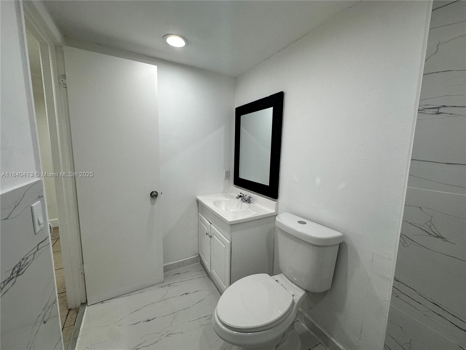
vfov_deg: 85.7
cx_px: 233
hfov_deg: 102.1
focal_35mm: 14
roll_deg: -1.6
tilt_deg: -7.8
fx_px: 188
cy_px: 175
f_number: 2.2
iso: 80
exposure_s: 1/120
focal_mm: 2.22
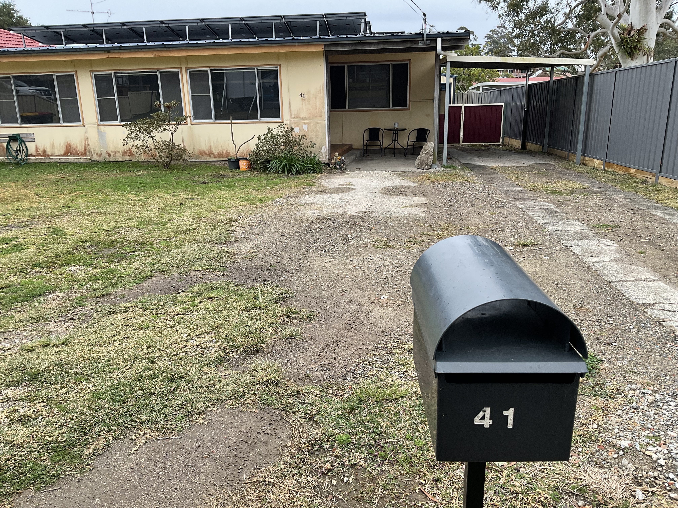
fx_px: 568
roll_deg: +2.8
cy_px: 254
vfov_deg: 48.2
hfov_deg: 61.7
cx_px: 339
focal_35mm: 29
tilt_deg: -17.3
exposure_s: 1/250
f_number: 1.8
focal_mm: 3
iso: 16
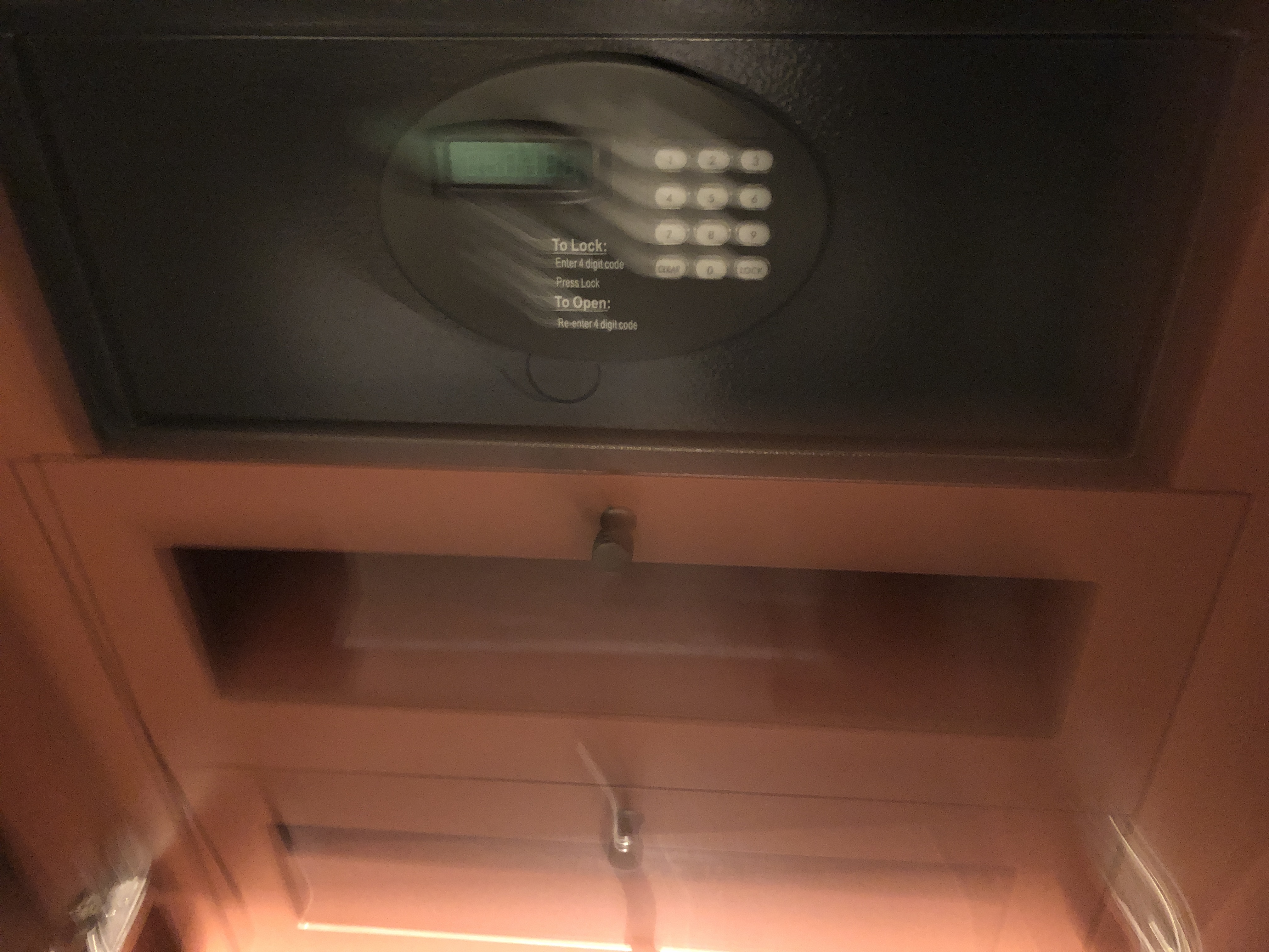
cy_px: 476
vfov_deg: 49.7
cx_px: 634
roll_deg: +1.8
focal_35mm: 28
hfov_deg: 63.4
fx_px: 1026
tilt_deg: -34.0
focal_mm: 3.99
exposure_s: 1/4
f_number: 1.8
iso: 500
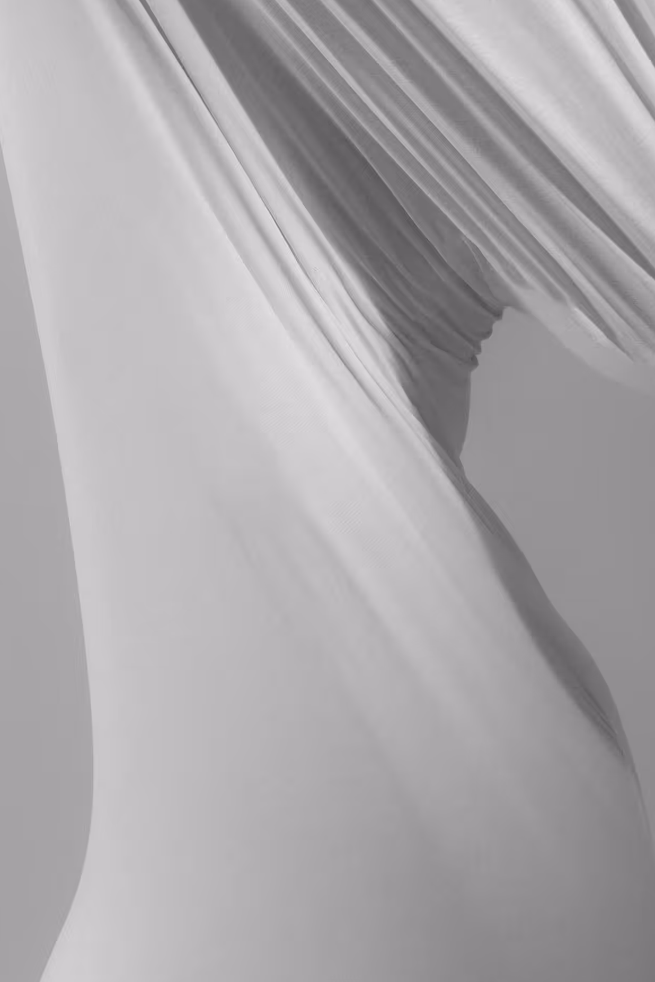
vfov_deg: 16.5
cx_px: 438
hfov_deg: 11.1
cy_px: 835
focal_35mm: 123
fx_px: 3357
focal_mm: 38
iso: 250
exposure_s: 1/125
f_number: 2.8
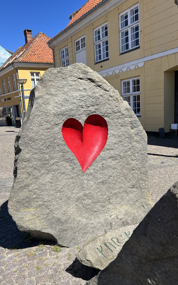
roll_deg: +2.0
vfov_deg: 66.5
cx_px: 81
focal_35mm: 28
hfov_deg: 44.5
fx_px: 217
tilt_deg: -11.5
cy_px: 144
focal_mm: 5.7
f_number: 1.5
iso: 50
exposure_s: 1/3831
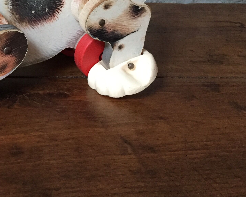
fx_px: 466
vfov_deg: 23.2
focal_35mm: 64
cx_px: -15
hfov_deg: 27.4
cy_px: 16
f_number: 2.2
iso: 320
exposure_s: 1/33
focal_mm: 4.15
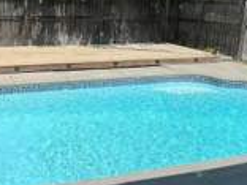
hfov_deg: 44.7
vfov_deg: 35.7
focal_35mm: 40
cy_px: 69
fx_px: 285
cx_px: 52
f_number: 1.8
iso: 32
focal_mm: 1.57
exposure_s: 1/2950
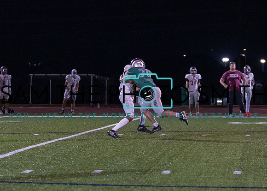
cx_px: 161
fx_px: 1481
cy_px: 113
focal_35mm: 195
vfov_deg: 7.4
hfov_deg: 10.3
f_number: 2.8
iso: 2500
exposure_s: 1/1000
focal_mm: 98
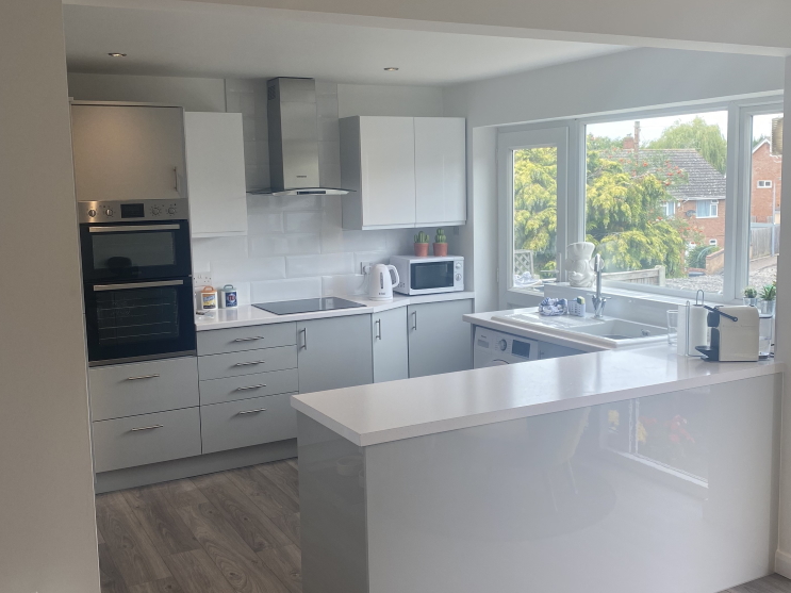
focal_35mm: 28
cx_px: 397
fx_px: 640
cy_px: 299
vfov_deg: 49.7
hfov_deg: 63.5
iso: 32
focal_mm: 4.25
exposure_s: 1/132
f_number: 1.8
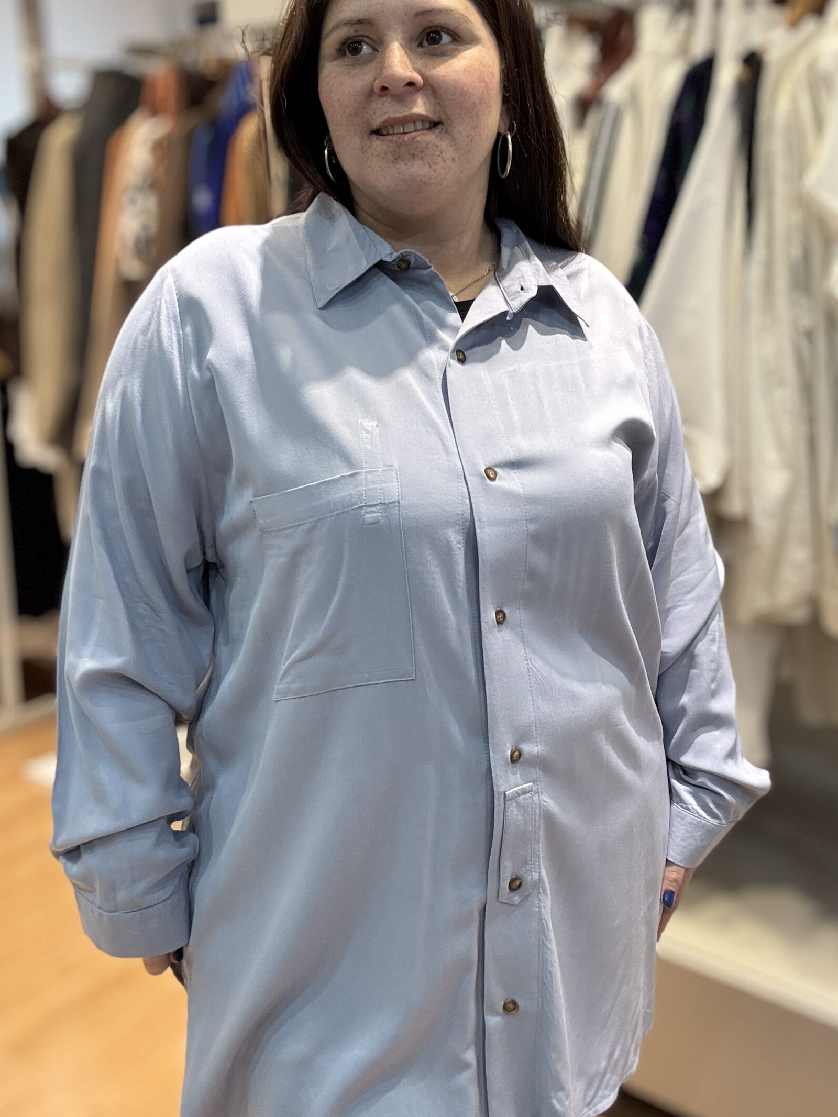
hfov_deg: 39.6
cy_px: 503
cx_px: 471
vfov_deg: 51.3
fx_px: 1162
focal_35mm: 36
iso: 125
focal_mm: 2.69
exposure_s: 1/50
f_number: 1.9
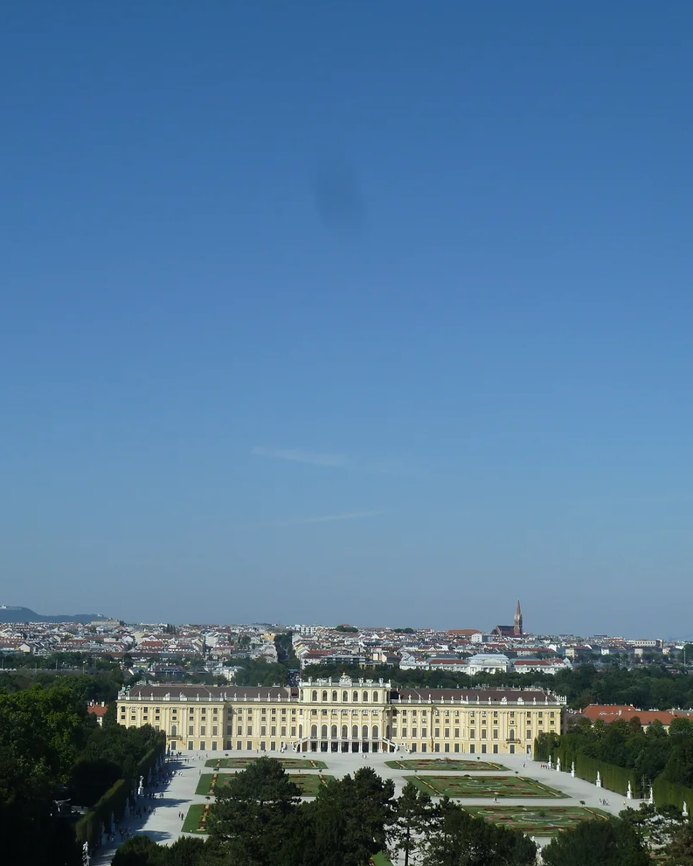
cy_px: 423
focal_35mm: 62
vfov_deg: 30.5
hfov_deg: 24.6
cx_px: 345
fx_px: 1589
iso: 80
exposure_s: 1/640
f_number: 5.6
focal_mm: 9.7
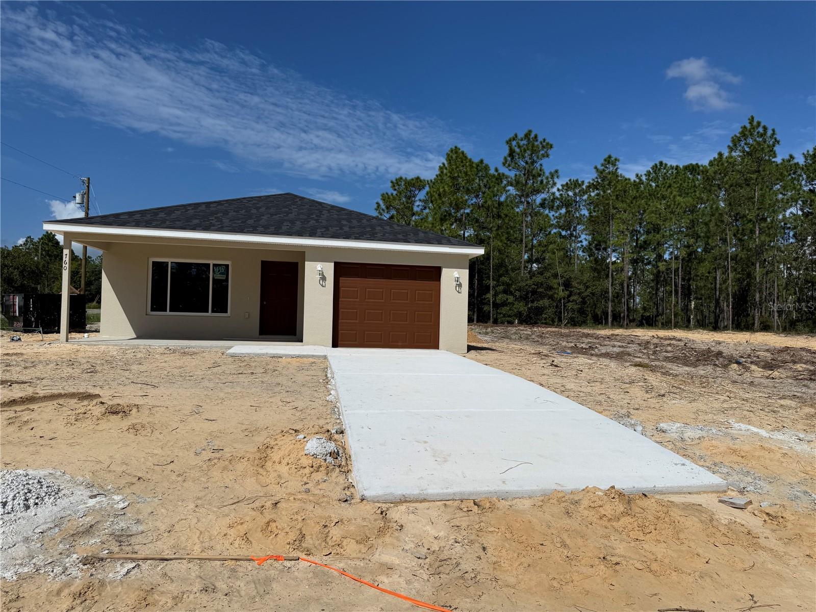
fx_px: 566
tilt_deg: +1.5
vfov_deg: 56.8
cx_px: 408
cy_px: 306
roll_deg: -4.2
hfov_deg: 71.6
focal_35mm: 24
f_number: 1.78
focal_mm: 6.76
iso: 80
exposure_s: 1/14286
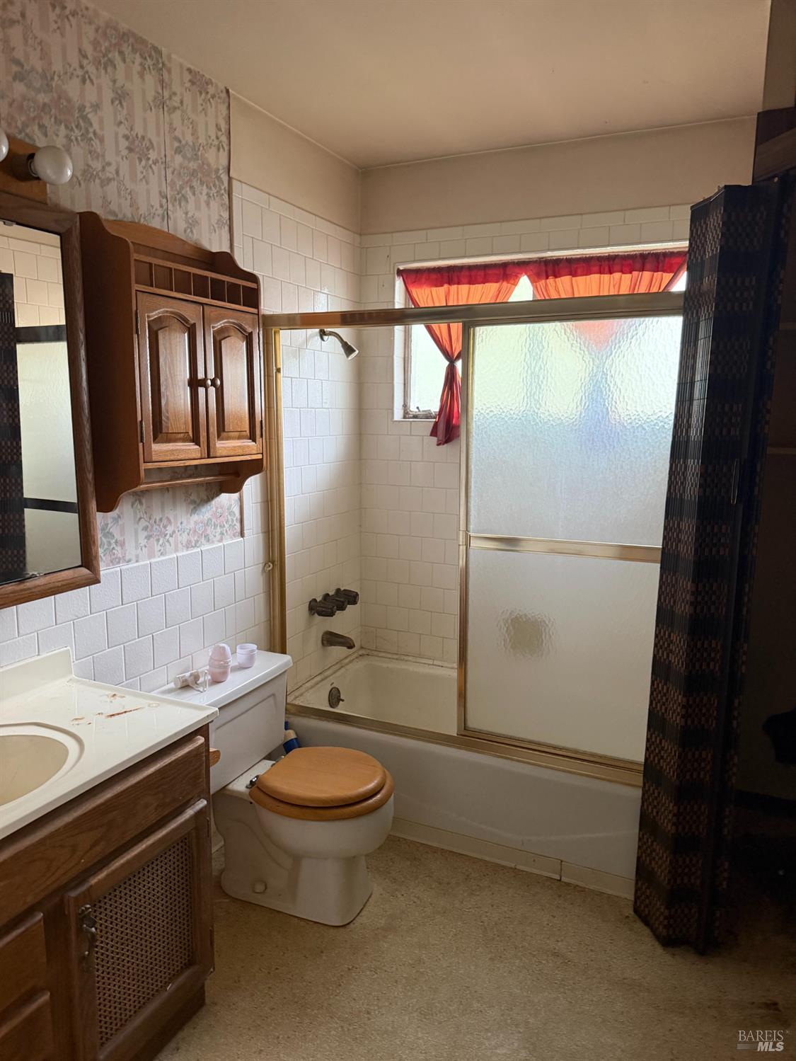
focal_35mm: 24
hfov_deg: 56.8
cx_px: 398
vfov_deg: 71.6
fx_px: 736
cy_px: 530
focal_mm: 6.76
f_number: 1.78
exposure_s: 1/60
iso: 500
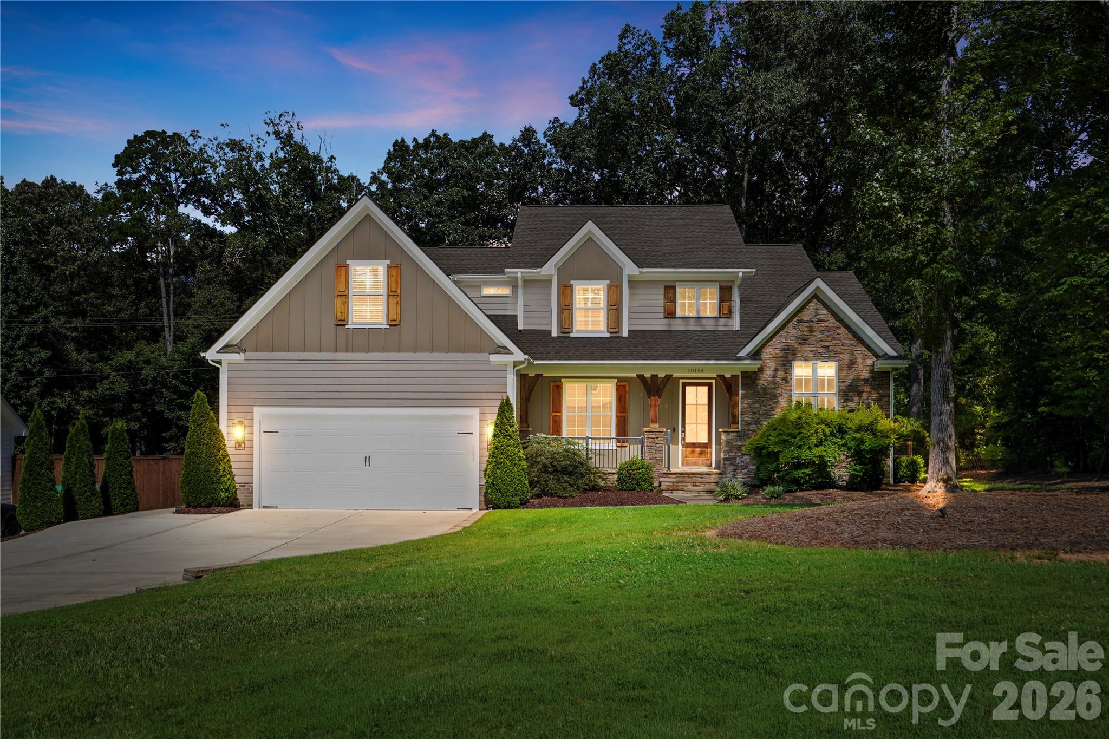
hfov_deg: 60.3
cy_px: 370
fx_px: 955
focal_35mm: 31
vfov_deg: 42.3
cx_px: 554
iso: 125
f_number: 10
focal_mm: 31
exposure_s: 1/200
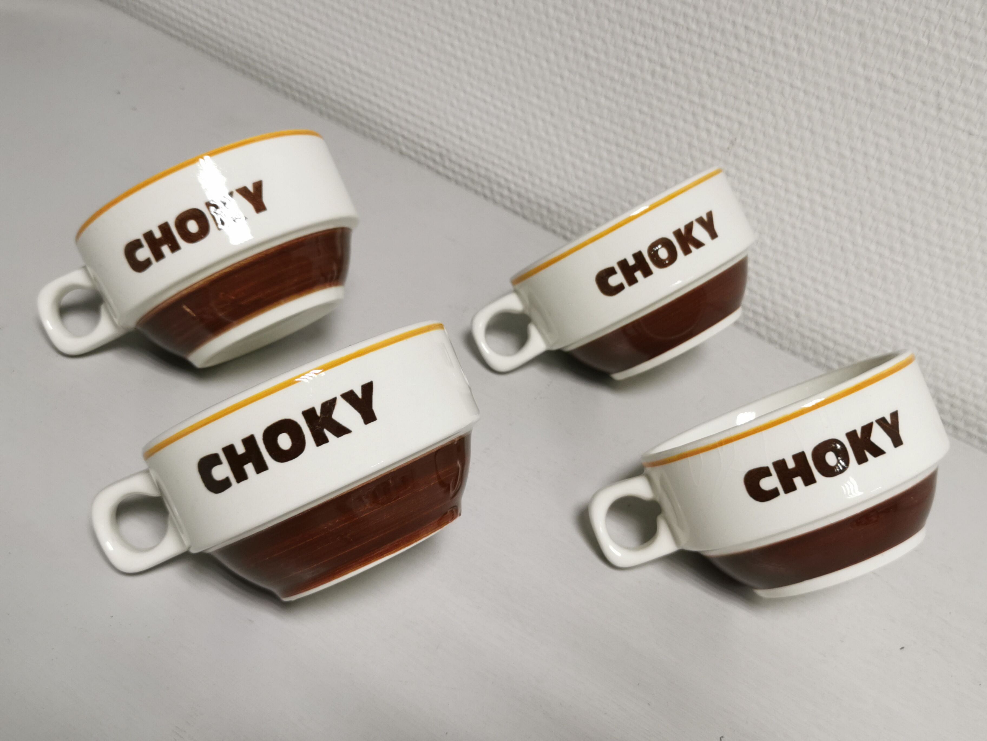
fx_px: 1083
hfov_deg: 49.0
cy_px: 370
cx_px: 494
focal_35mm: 38
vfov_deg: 37.7
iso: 100
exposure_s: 1/50
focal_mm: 5.58
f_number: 1.8
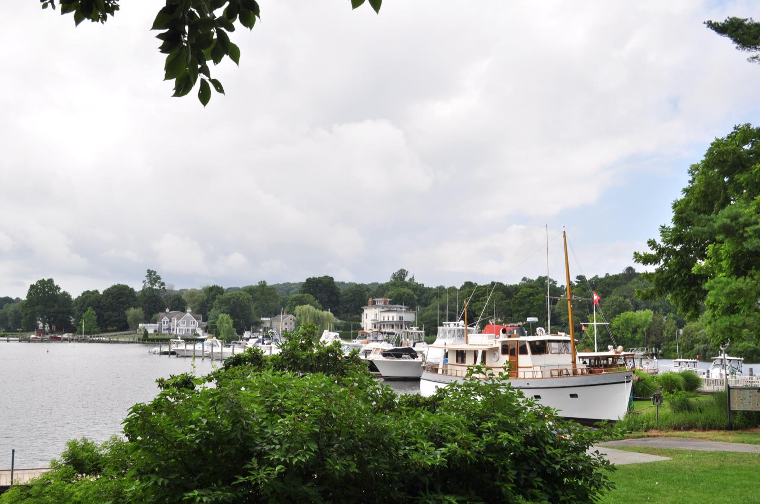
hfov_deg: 53.2
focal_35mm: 36
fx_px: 759
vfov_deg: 36.8
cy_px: 252
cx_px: 380
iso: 200
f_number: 10
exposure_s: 1/200
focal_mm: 24
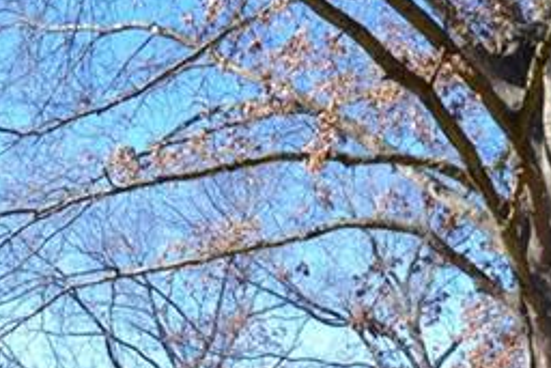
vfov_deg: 20.4
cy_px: 499
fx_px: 919
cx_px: 62
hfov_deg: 31.9
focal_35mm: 60
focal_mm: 10
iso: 100
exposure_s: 1/160
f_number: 6.3
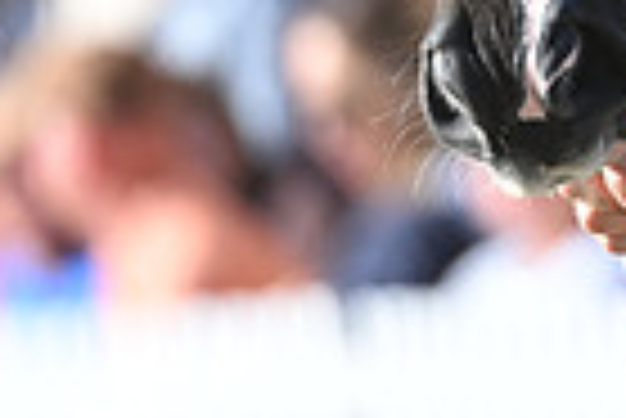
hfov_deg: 1.2
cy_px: -389
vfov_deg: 0.8
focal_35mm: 1667
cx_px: 1135
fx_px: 29017
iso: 720
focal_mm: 400
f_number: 5
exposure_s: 1/1600
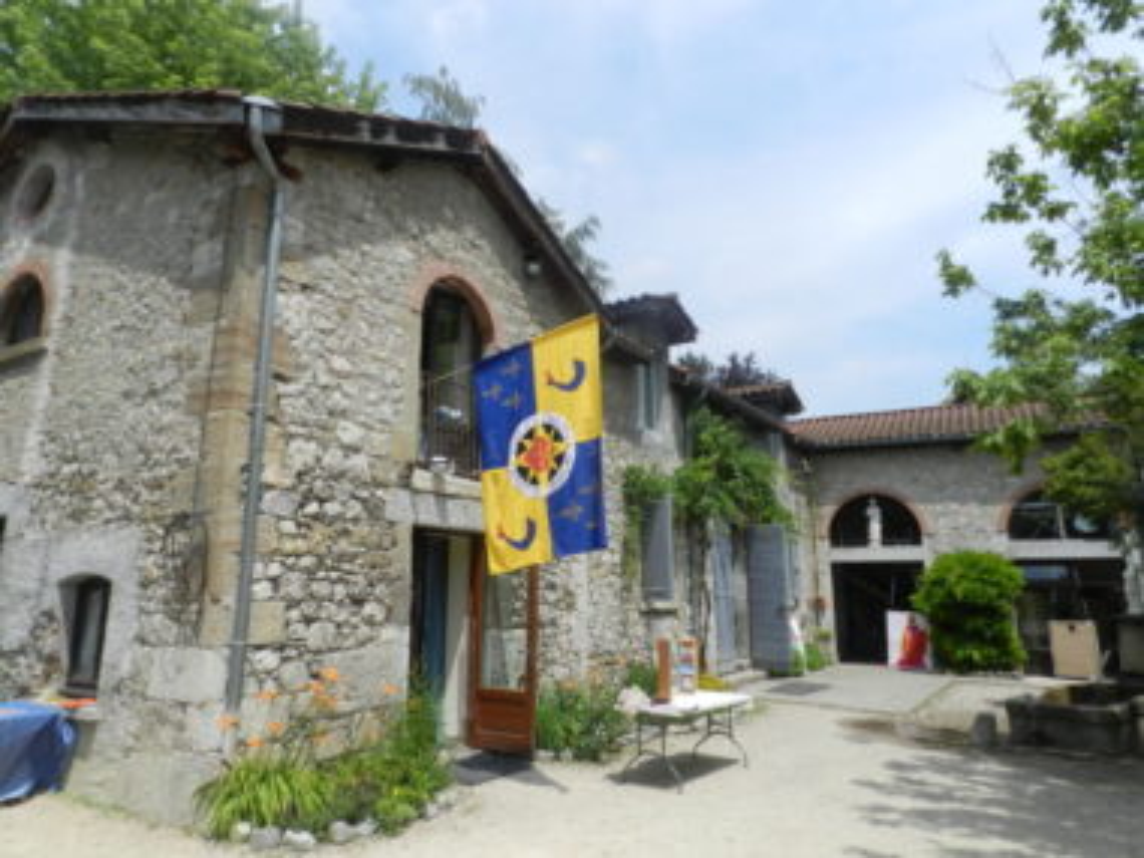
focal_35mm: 23
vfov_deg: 58.9
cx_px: 572
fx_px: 760
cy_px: 429
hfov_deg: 73.9
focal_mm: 4
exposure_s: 1/1000
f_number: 4.5
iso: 160
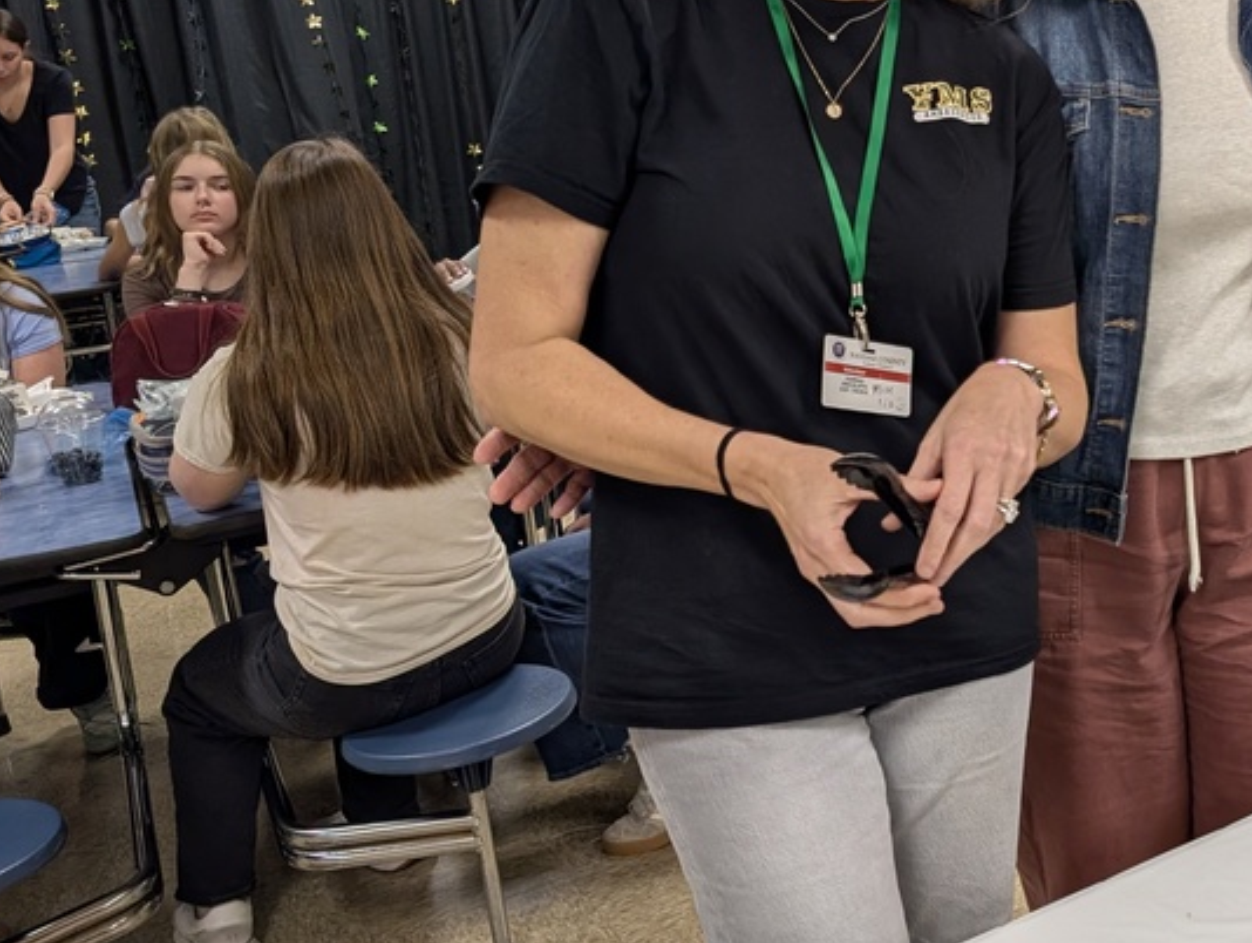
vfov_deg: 31.3
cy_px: 316
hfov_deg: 38.4
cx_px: 1125
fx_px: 1666
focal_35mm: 46
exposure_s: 1/60
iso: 32
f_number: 1.68
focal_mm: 6.9
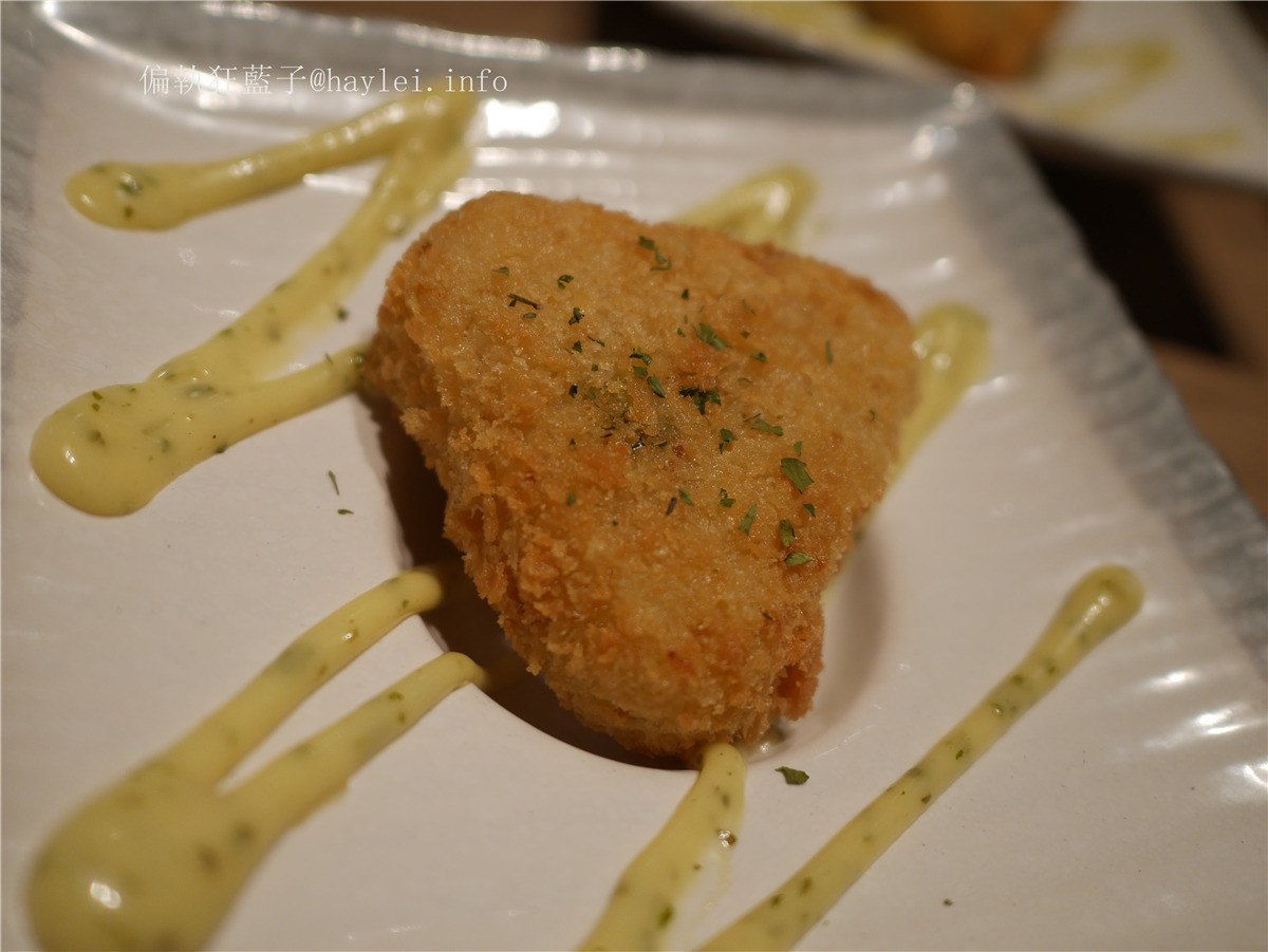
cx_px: 634
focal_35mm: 30
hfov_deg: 59.9
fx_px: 1099
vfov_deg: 46.8
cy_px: 476
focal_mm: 15
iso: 200
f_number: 1.8
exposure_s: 1/125
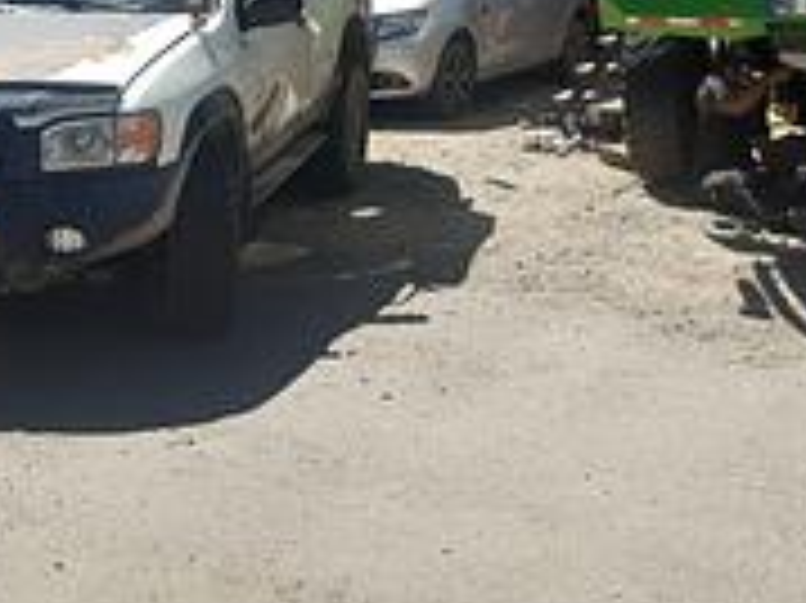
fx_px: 1443
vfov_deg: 22.4
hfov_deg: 31.2
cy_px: -45
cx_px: 466
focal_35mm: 62
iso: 40
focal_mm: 3.92
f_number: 1.7
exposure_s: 1/1290
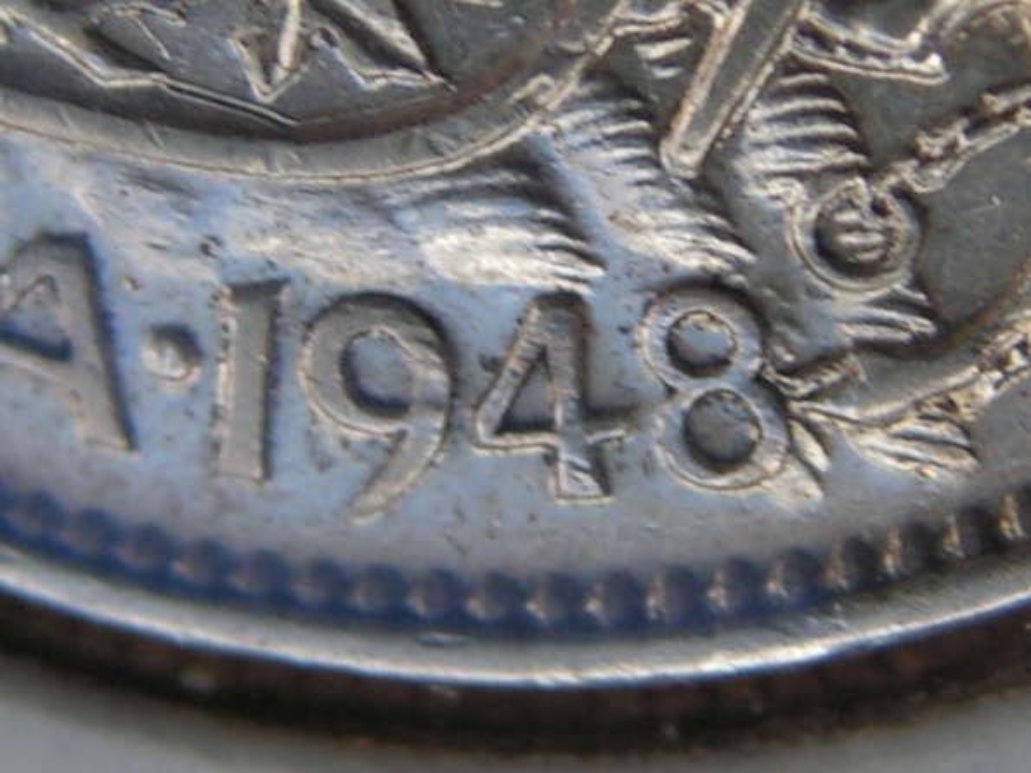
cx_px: 516
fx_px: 1429
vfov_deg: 30.3
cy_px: 386
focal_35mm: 48
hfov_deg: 39.7
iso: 64
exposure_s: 1/100
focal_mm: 8.1
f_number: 3.2
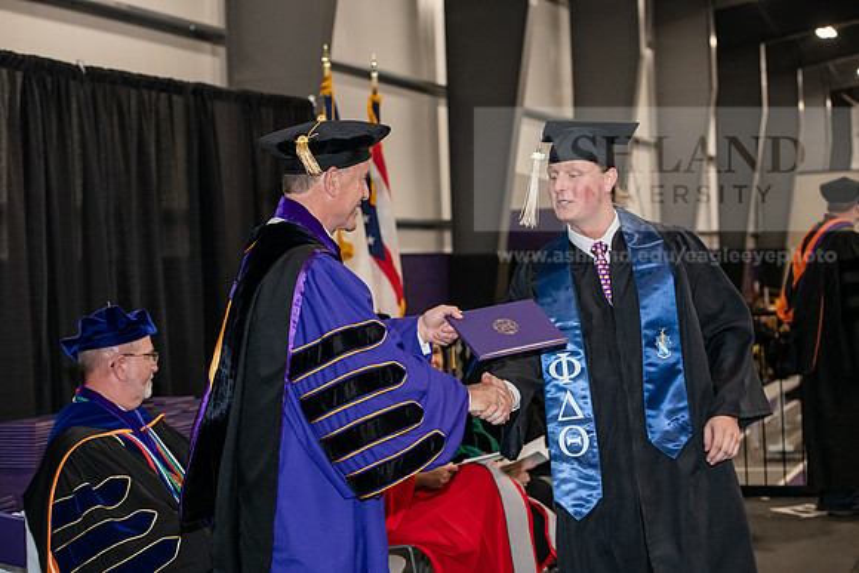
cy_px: 286
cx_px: 430
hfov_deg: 28.8
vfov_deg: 19.5
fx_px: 1671
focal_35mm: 70
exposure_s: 1/200
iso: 2500
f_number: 5
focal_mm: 70
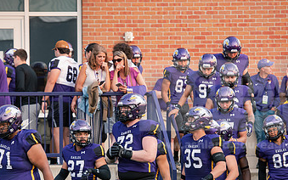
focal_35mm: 253
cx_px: 114
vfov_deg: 5.2
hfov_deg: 8.3
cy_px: 163
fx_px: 1986
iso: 800
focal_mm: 145
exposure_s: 1/400
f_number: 4.5
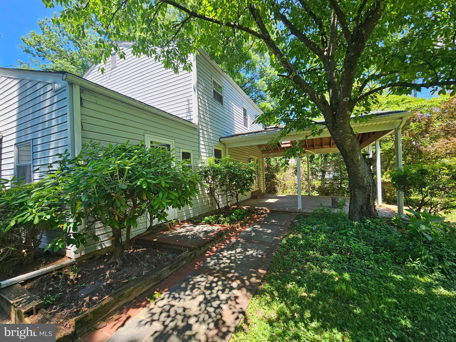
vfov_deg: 89.9
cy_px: 171
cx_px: 228
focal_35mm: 13
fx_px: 171
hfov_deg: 106.2
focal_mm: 2.2
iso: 50
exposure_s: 1/363
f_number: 2.2
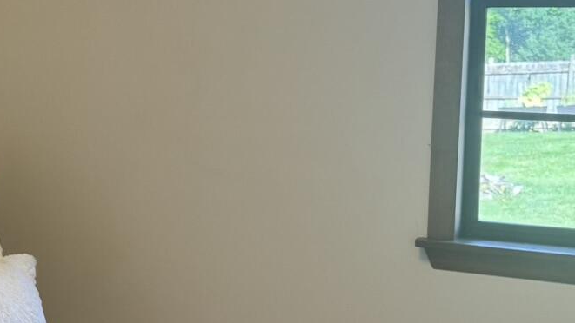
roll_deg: -1.5
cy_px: 109
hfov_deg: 24.9
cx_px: -10
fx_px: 1235
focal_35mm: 81
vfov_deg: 14.9
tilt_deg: -3.5
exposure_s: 1/120
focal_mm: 6.76
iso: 160
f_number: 1.78
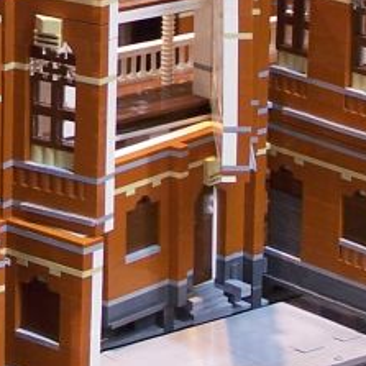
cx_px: -102
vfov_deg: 7.2
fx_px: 2871
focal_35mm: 240
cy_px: -48
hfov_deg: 7.2
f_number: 3.1
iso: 80
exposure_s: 1/2
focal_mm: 9.8
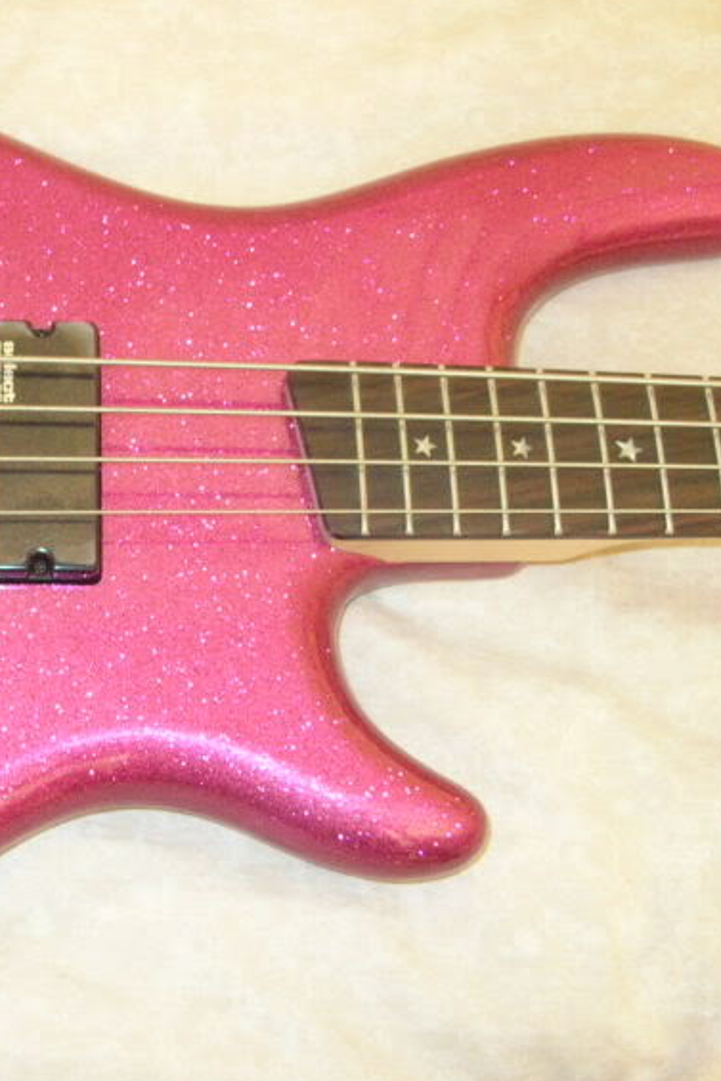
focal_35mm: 53
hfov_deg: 24.8
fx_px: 1591
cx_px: 71
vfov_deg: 37.5
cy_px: 532
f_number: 2.7
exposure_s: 1.29
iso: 300
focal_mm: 6
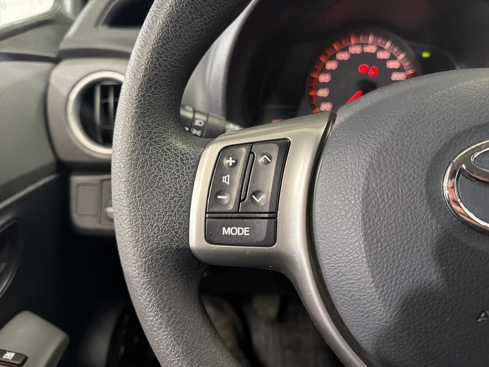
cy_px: 184
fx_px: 339
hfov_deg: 71.6
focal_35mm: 24
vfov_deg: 56.8
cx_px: 244
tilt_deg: -27.1
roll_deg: +0.4
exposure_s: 1/50
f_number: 1.78
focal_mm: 6.76
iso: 640
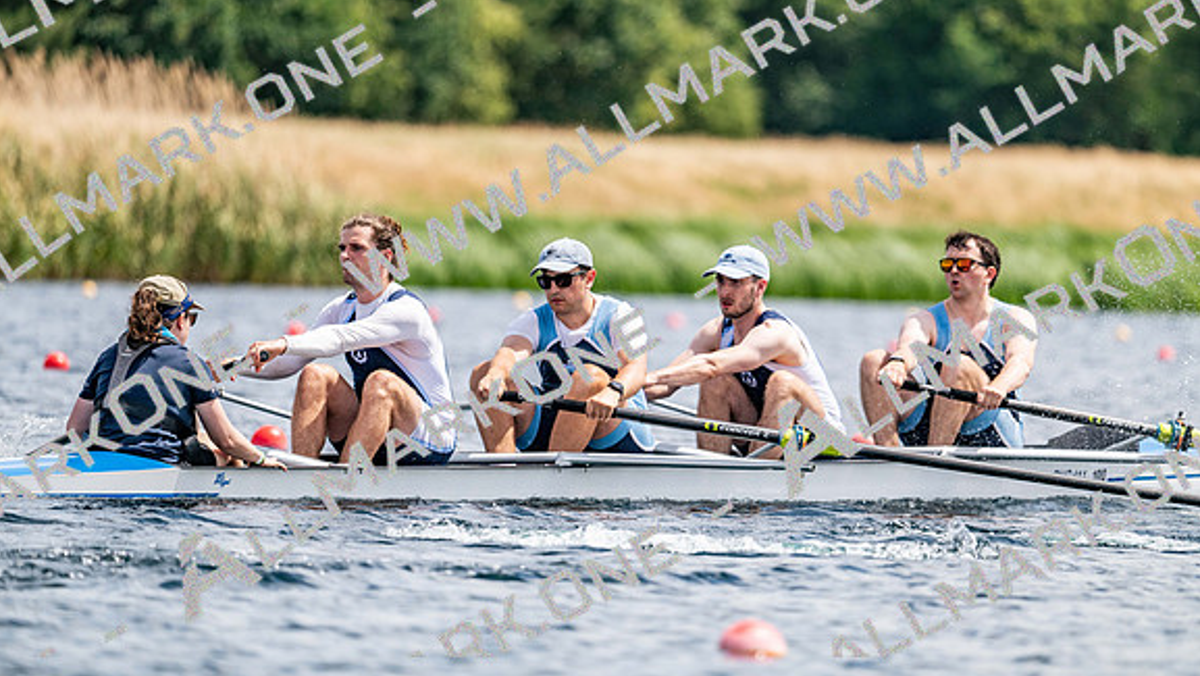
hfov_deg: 5.1
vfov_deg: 2.9
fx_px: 13400
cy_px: 302
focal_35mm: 421
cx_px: 599
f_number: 4.5
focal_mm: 400
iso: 280
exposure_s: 1/2500
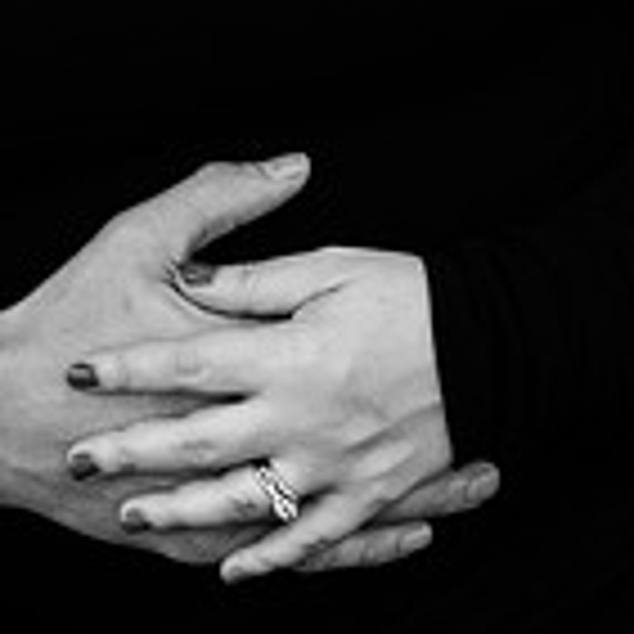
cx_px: -189
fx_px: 4186
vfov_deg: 8.7
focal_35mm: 202
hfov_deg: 8.5
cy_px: 252
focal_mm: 58
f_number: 3.2
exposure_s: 1/200
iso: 400
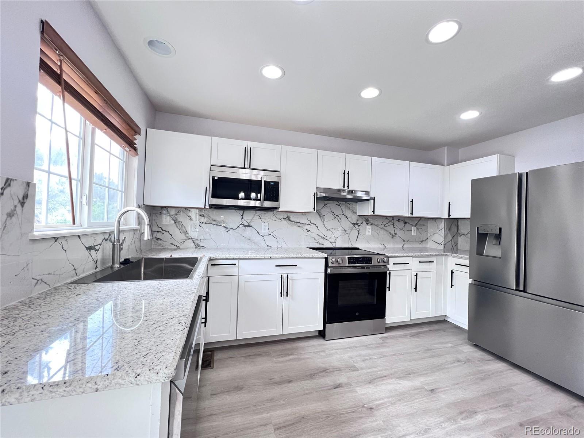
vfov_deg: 89.9
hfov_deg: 106.2
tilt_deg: +0.8
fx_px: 219
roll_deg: -1.7
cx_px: 292
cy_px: 219
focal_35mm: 13
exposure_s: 1/60
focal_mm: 1.57
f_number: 1.8
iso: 160
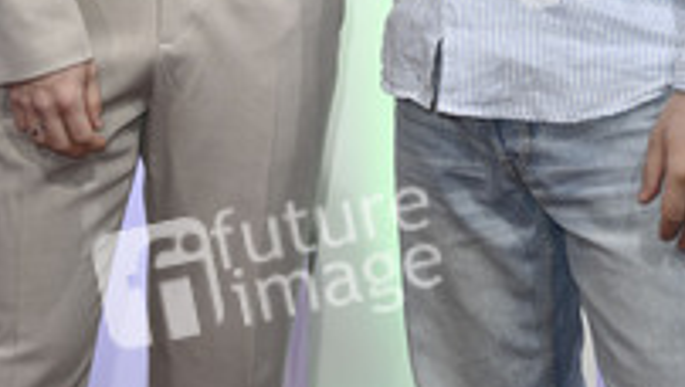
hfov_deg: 18.4
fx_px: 2109
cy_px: -241
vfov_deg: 10.1
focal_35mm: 116
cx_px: 366
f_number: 6.3
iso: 400
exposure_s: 1/250
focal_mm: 56
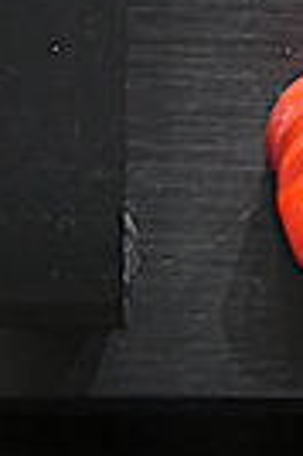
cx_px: 620
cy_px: -538
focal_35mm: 1284
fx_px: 16251
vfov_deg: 1.6
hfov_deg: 1.1
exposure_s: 1/2
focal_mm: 30.9
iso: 200
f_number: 5.6
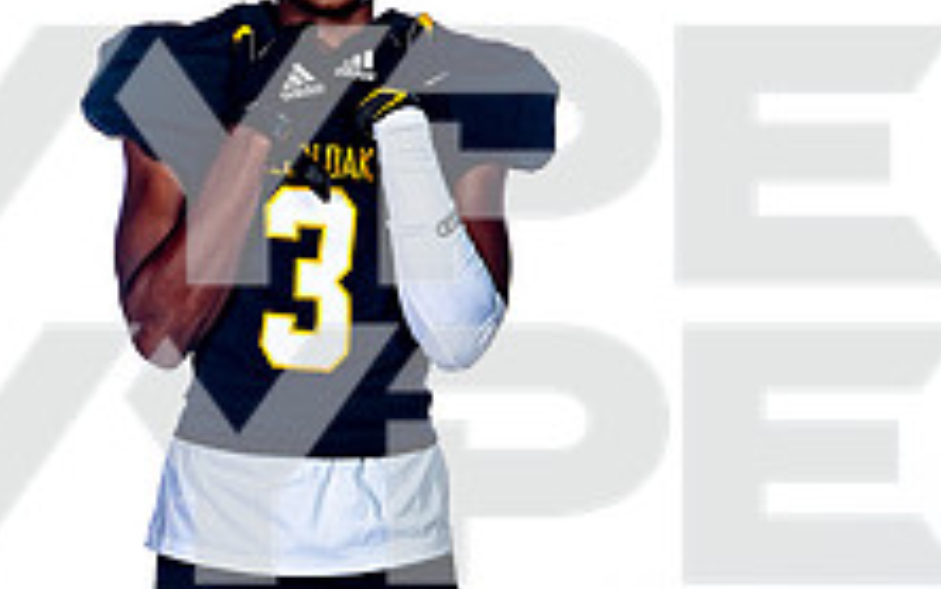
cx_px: 339
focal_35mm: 180
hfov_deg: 11.6
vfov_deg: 7.3
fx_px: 4618
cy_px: 458
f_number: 8
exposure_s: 1/250
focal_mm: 87
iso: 250
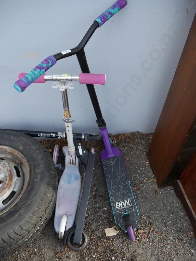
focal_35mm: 28
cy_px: 130
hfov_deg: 49.8
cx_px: 98
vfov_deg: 63.4
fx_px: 211
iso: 200
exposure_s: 1/160
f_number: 4
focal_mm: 14
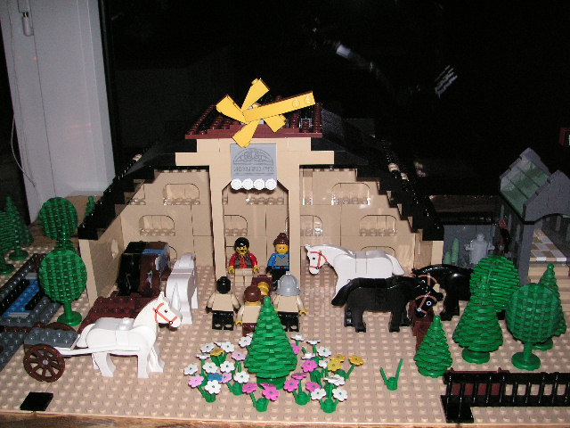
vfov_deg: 37.7
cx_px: 285
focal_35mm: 38
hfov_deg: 49.0
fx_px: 626
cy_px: 214
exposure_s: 1/45
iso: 160
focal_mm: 6.3
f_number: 3.3
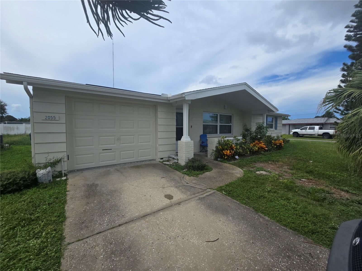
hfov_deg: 106.2
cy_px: 136
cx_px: 181
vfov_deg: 89.9
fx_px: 136
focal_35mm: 13
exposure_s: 1/3092
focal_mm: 2.2
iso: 50
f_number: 2.2
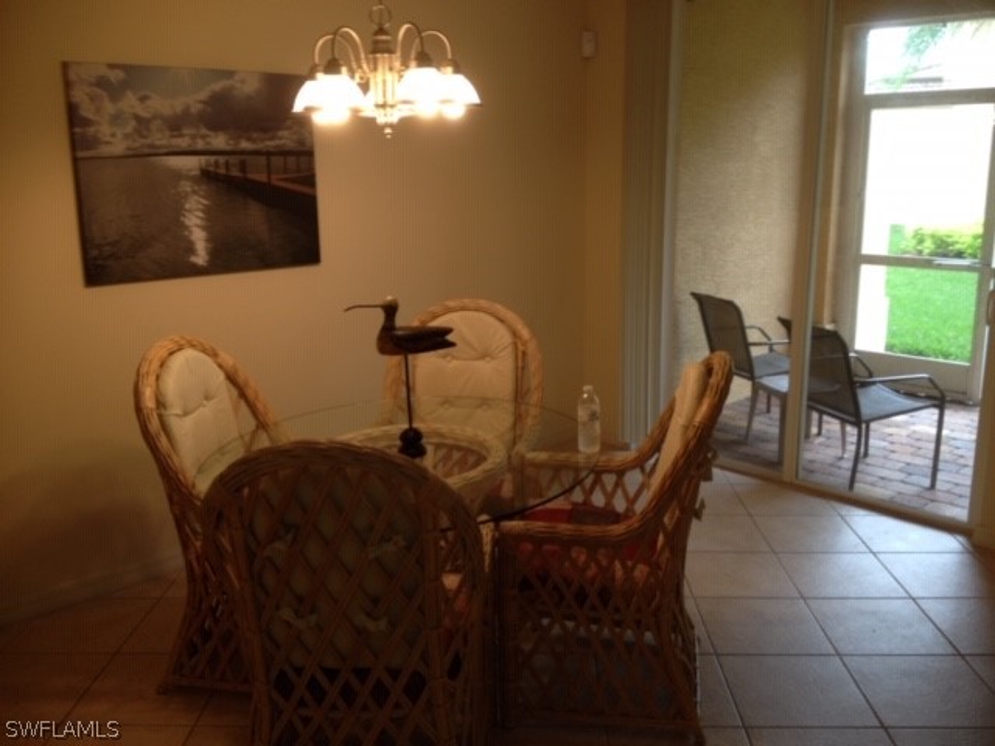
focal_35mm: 35
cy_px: 373
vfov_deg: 40.7
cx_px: 498
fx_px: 1006
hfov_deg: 52.6
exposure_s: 1/27
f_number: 2.4
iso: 50
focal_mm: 4.28
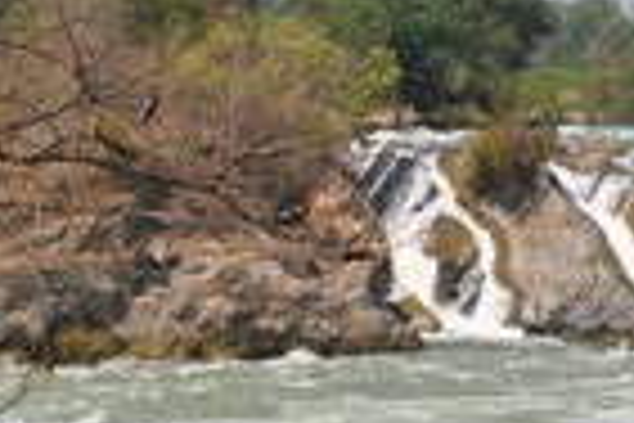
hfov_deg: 11.6
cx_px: 351
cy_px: 158
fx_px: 3117
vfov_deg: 7.8
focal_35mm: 177
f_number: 8
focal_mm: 26
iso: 100
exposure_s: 1/320
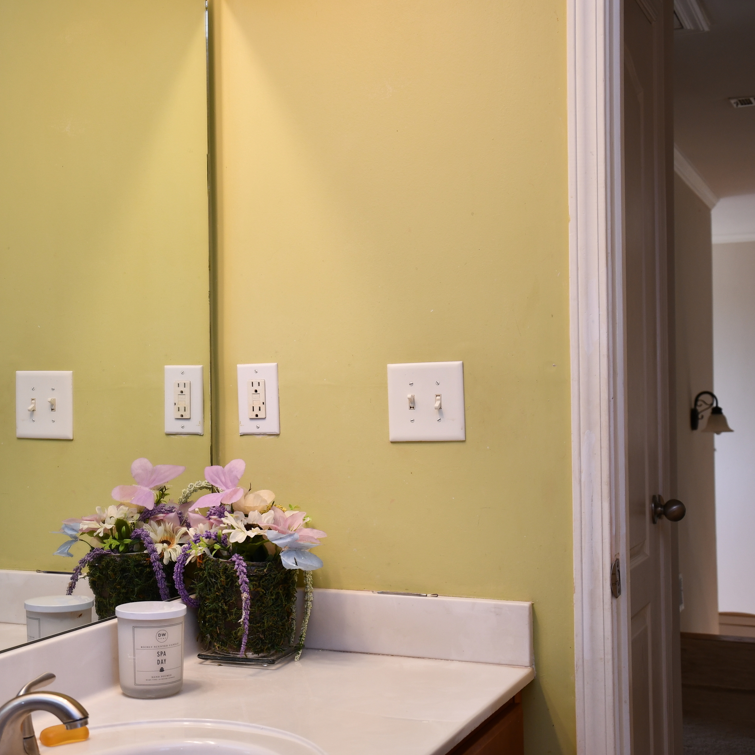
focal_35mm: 50
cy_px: 376
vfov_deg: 34.0
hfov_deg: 33.9
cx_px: 287
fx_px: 1234
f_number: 4
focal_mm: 26
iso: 360
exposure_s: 1/60
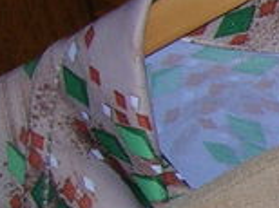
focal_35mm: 221
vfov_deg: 6.7
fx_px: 1778
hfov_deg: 7.8
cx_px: 848
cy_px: 152
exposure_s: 1/60.1
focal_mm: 5.7
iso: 50
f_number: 2.9
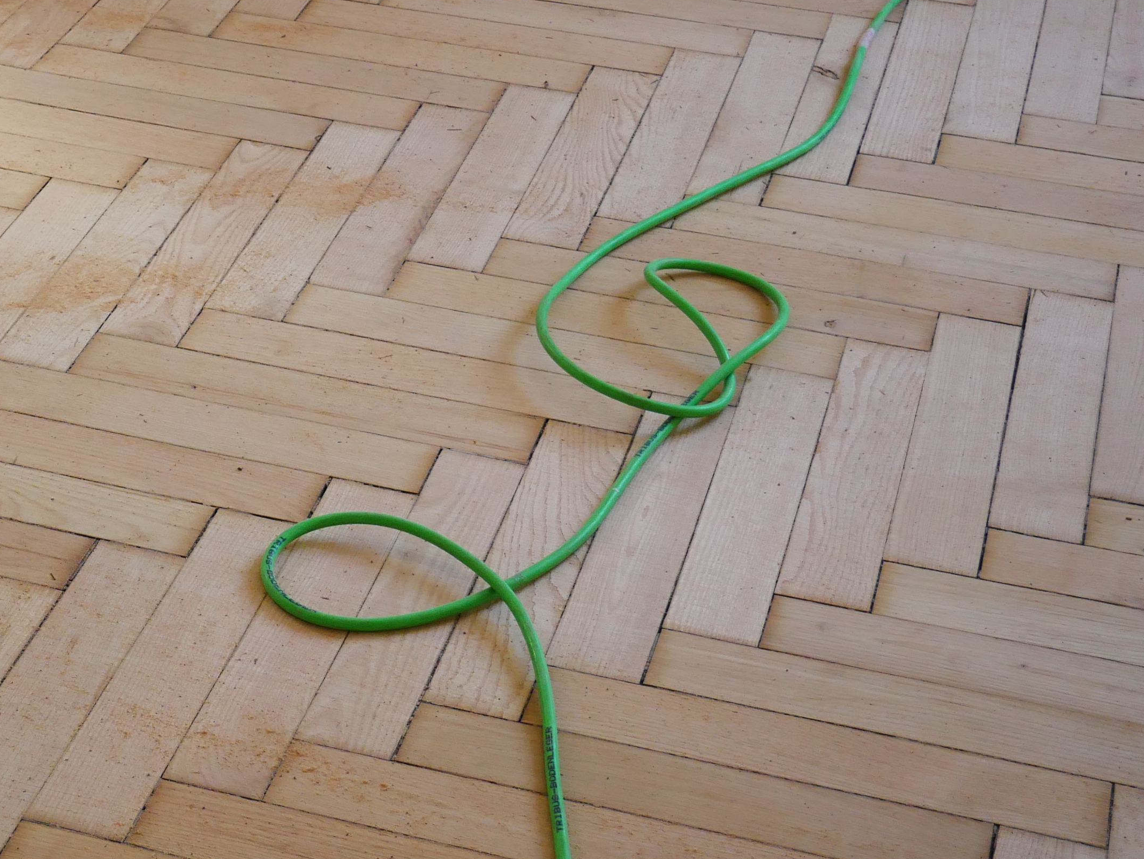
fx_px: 2843
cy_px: 187
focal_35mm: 86
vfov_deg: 17.1
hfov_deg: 22.4
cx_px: 191
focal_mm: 20
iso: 400
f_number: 4.1
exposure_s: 1/200
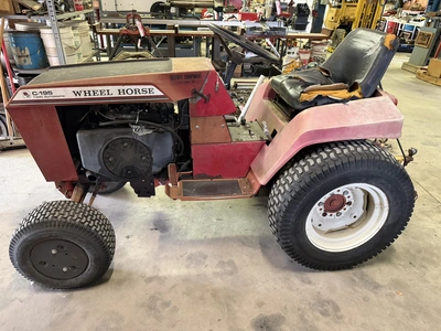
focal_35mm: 24
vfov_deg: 56.8
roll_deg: -0.9
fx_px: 306
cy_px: 166
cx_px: 220
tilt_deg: -28.2
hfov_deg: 71.6
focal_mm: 6.76
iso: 800
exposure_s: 1/60
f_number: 1.78
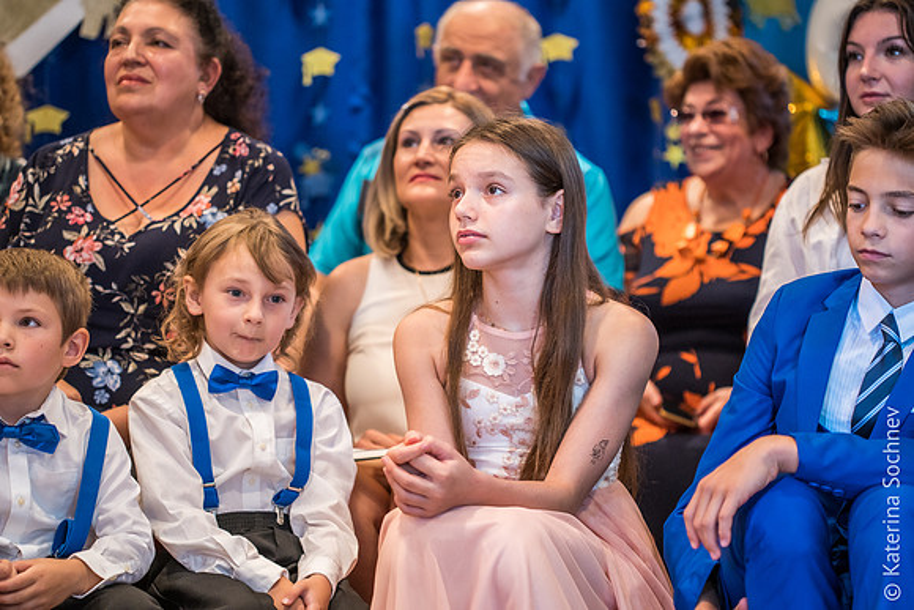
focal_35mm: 100
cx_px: 457
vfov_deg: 13.7
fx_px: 2539
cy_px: 305
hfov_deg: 20.4
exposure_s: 1/80
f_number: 2.8
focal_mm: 100
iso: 1600
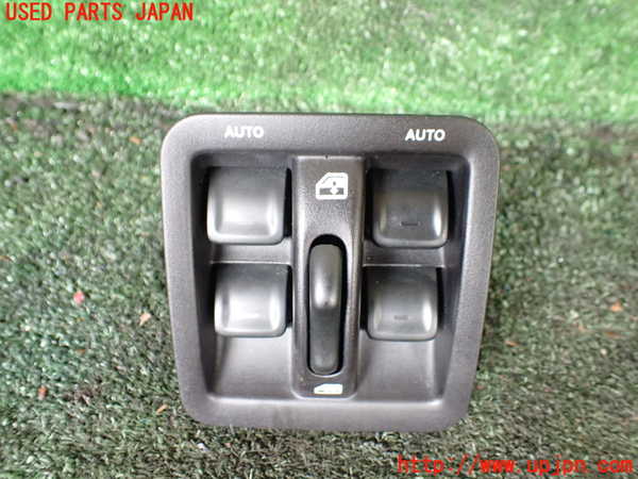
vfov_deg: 46.8
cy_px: 240
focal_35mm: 30
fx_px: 553
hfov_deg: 60.0
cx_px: 319
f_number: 2.3
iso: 800
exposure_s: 1/30
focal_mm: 5.4
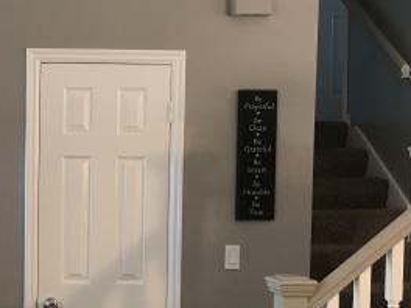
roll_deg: -0.7
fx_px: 807
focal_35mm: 68
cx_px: -11
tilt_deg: -3.2
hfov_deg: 26.8
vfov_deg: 21.5
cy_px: 222
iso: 50
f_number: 1.8
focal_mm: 3.99
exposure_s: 1/15
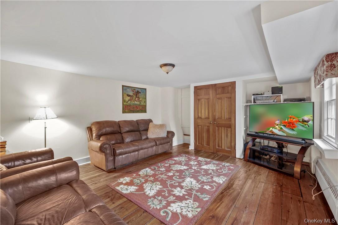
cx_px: 169
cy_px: 112
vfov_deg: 81.2
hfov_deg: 104.3
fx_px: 131
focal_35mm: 14
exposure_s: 4
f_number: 8
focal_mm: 14
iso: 500
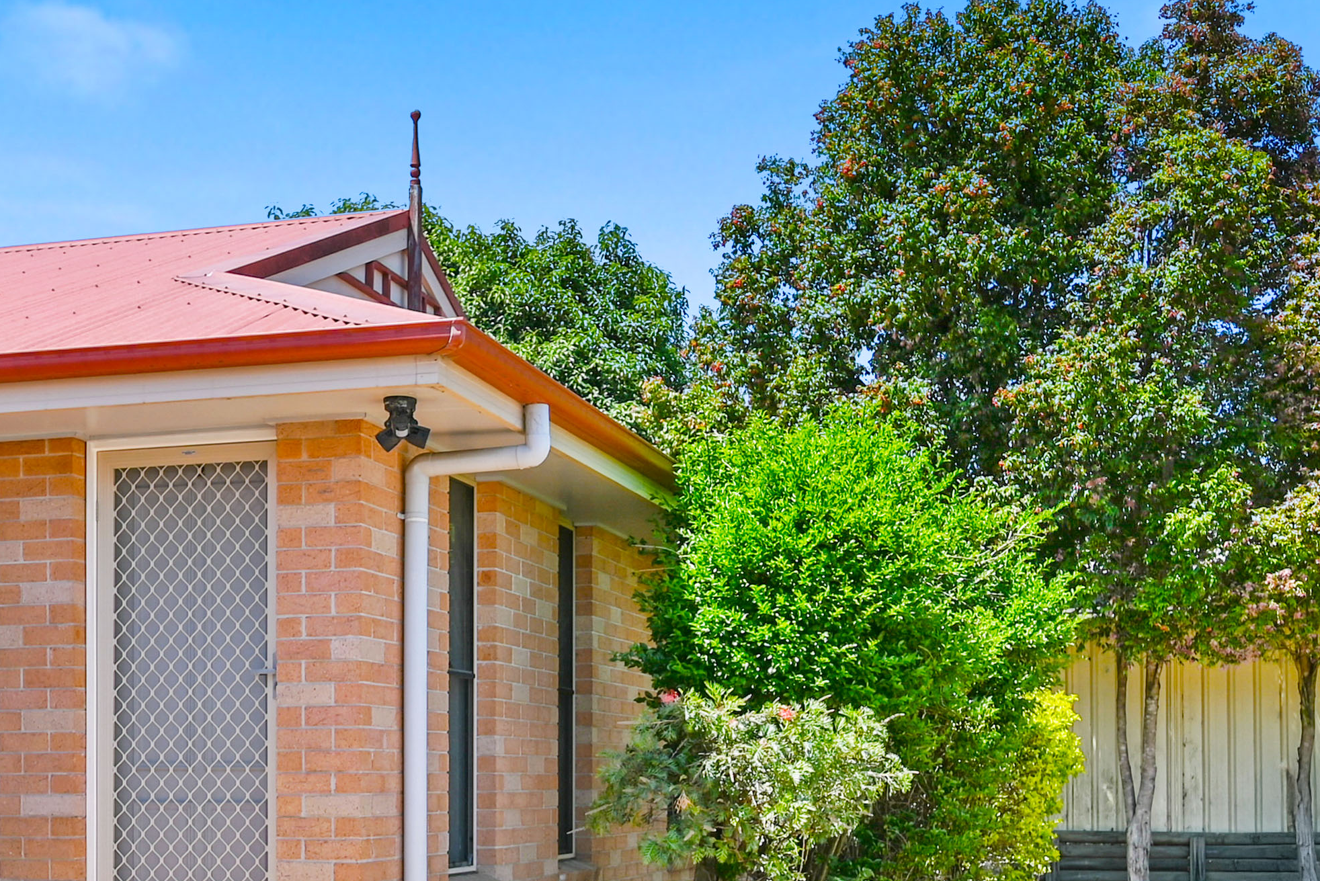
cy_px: 853
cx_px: 434
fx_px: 1797
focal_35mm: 49
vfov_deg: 26.3
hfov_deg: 39.8
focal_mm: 16
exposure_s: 1/200
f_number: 4
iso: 100
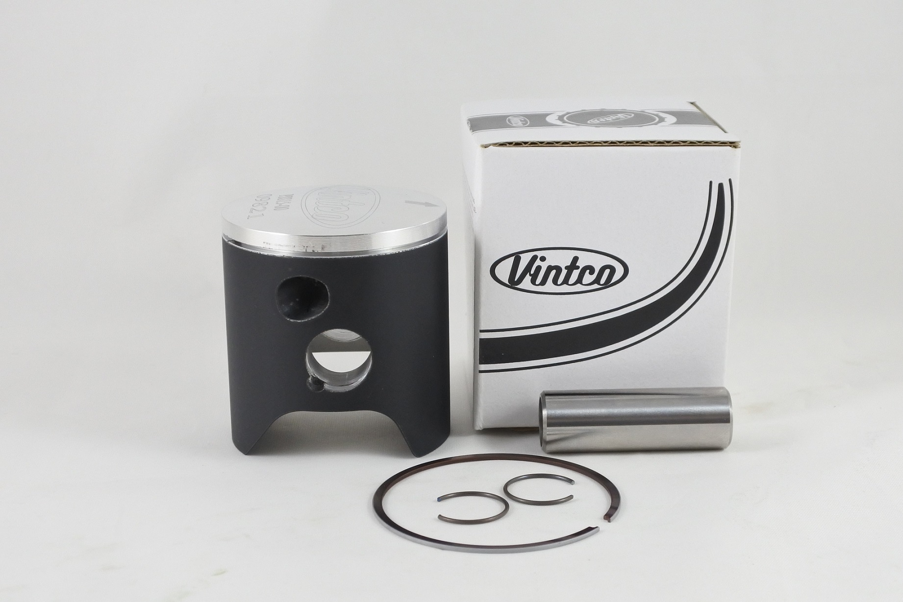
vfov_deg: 31.9
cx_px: 452
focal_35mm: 42
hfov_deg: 46.4
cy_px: 301
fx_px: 1054
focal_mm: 15.7
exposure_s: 1/125
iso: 450
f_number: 4.2
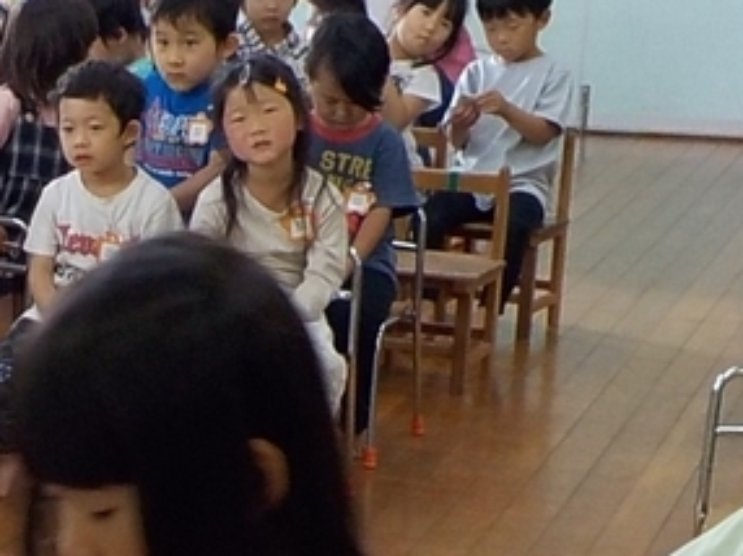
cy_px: 611
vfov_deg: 11.6
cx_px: -231
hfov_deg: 14.9
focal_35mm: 126
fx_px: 2702
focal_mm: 4.1
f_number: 3.3
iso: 180
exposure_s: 1/30
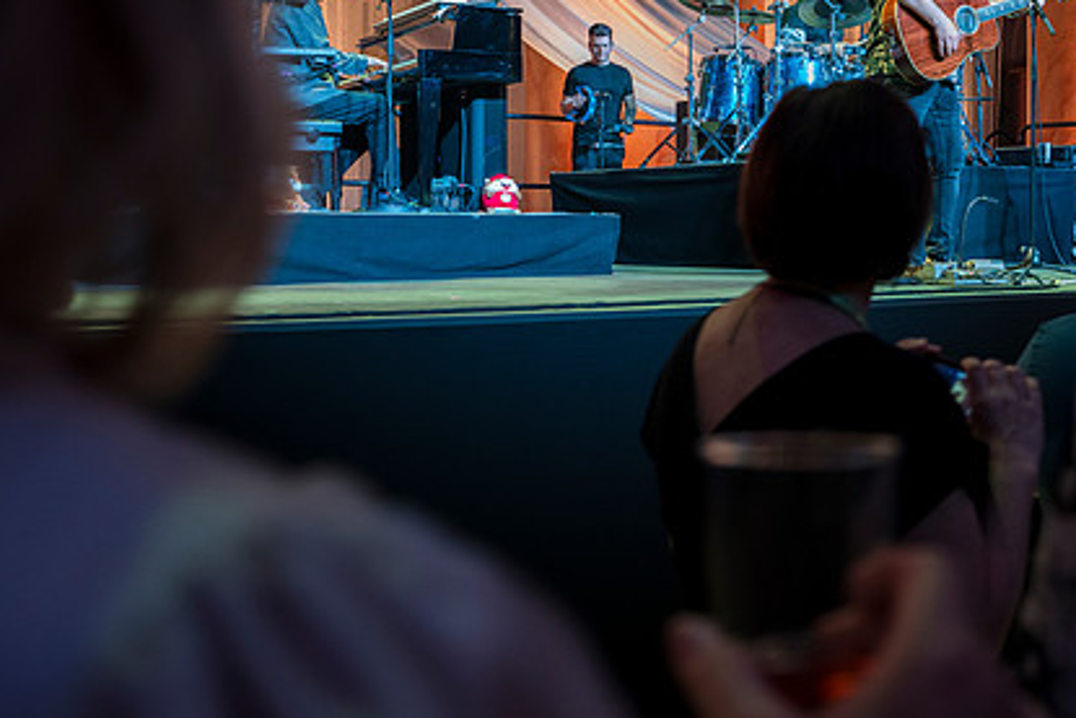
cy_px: 219
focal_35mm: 51
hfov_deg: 38.7
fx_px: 1525
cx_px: 643
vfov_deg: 26.3
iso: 800
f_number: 4
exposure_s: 1/30
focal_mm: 34
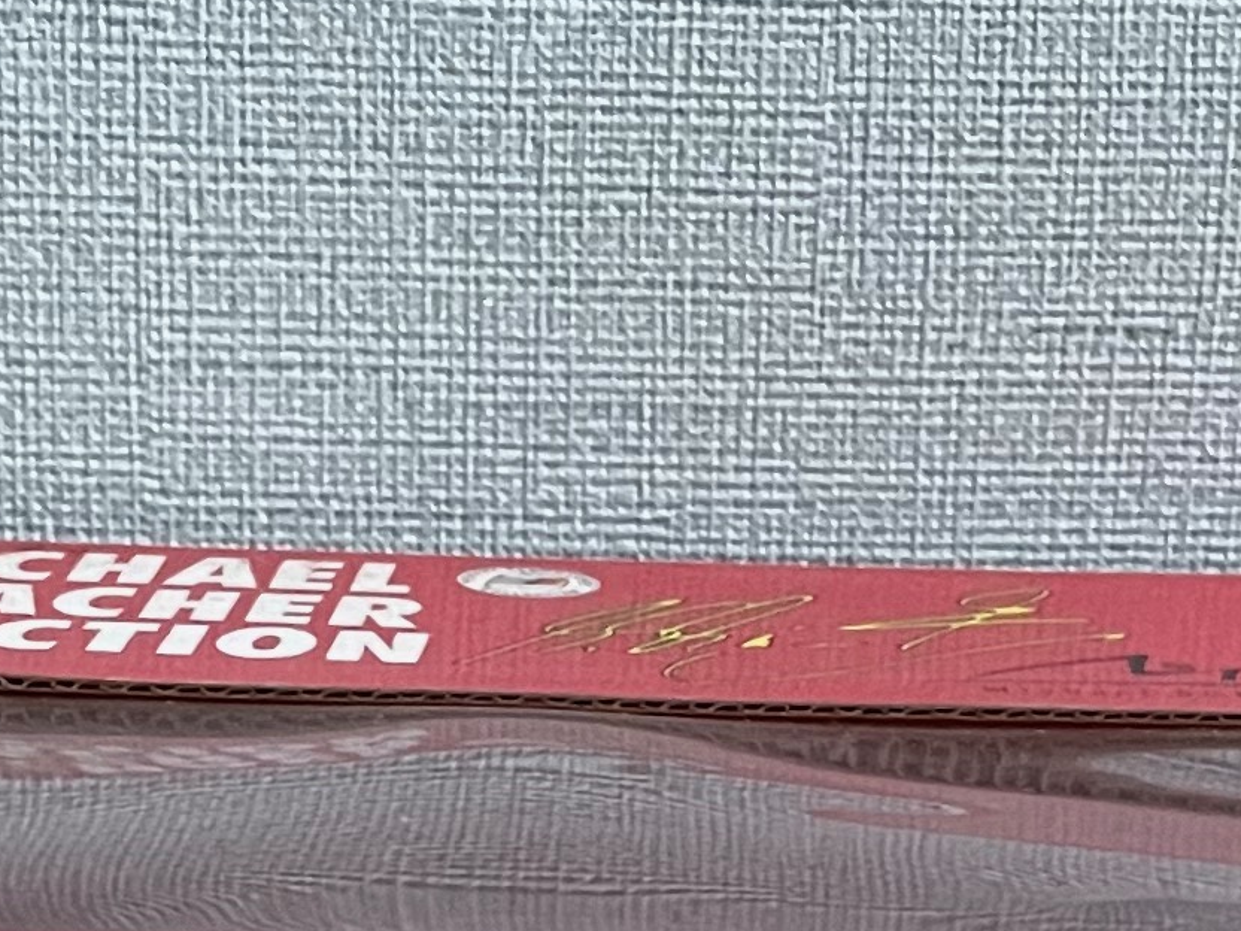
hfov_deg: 15.6
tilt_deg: -22.6
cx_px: 503
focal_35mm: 126
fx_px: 4517
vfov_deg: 10.8
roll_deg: -1.7
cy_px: 1805
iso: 500
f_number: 1.6
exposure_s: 1/33
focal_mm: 4.2
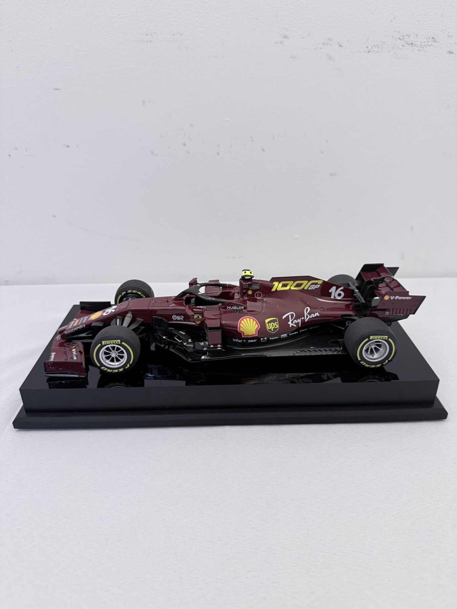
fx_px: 422
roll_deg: +0.6
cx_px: 228
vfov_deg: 71.6
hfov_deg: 56.8
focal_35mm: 24
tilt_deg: -27.5
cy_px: 304
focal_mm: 6.76
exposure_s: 1/50
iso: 320
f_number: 1.78
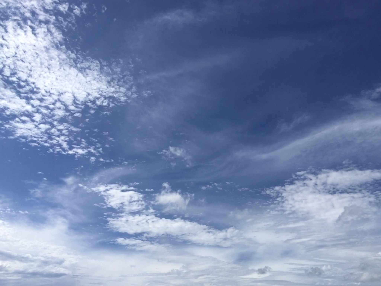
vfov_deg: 48.2
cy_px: 143
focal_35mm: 29
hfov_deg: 61.7
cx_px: 190
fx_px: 319
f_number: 2.2
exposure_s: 1/4049
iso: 25
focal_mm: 4.15
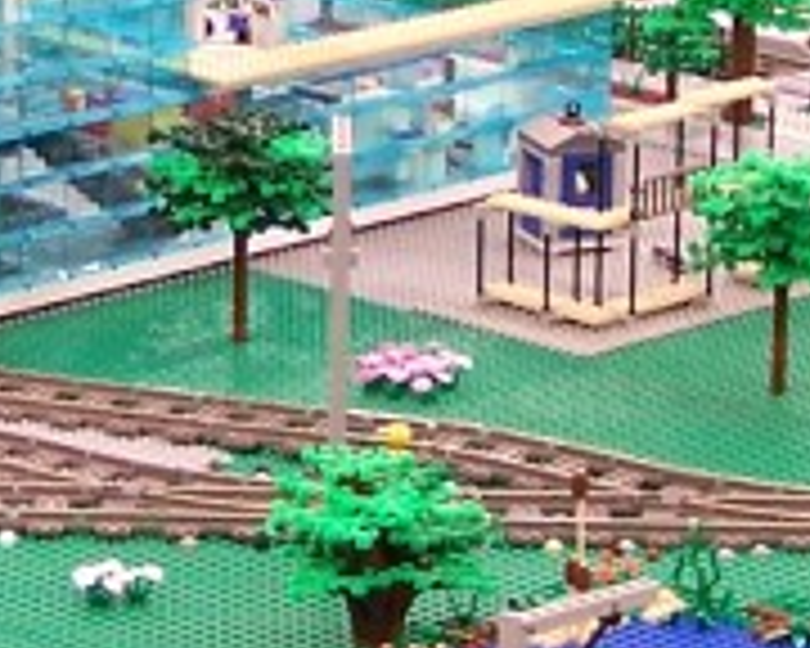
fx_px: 5058
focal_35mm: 211
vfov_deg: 7.3
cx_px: 126
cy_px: 112
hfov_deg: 9.1
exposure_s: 1/2
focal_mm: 6.3
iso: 80
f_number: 2.8
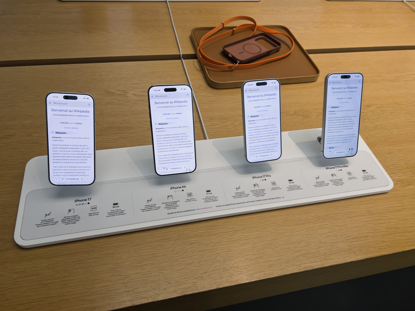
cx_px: 208
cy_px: 156
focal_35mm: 26
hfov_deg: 67.3
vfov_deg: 53.1
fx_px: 312
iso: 32
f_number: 1.5
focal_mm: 5.7
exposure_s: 1/137
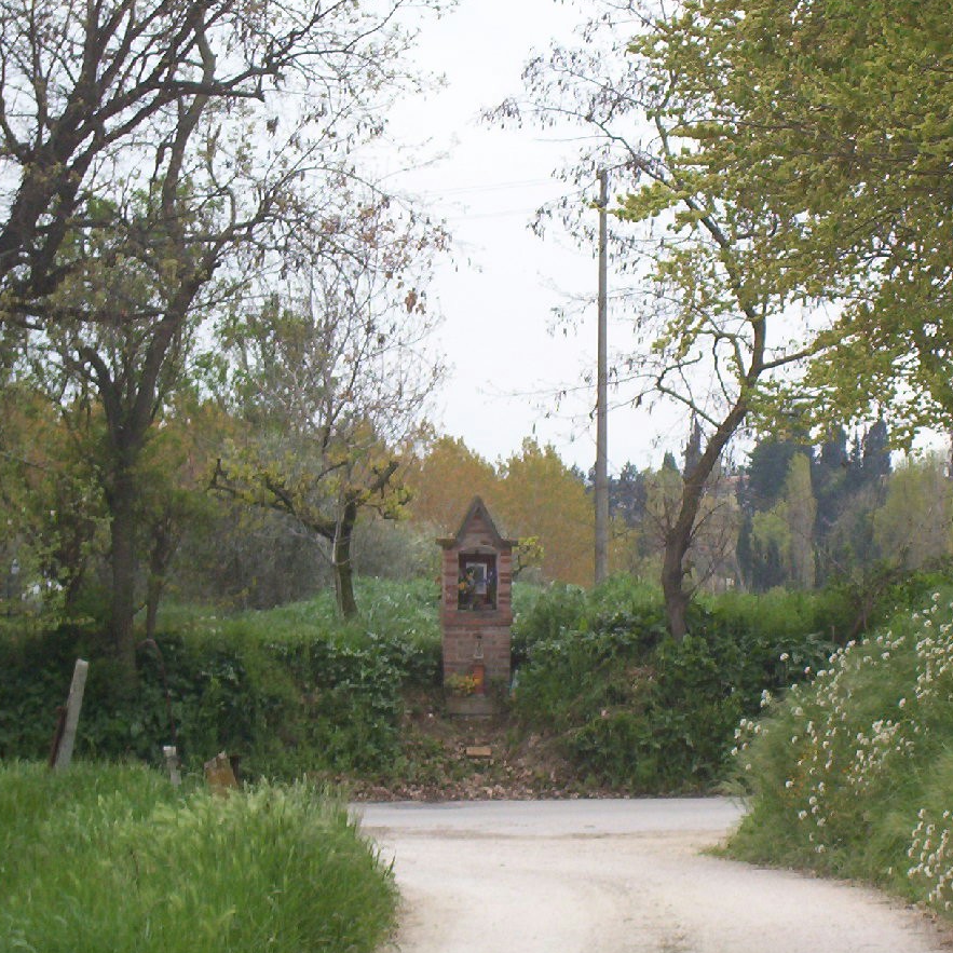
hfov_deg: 13.6
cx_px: 613
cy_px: 477
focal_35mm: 128
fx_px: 3987
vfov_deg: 13.6
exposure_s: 1/419
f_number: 4.72
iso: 100
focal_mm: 16.61
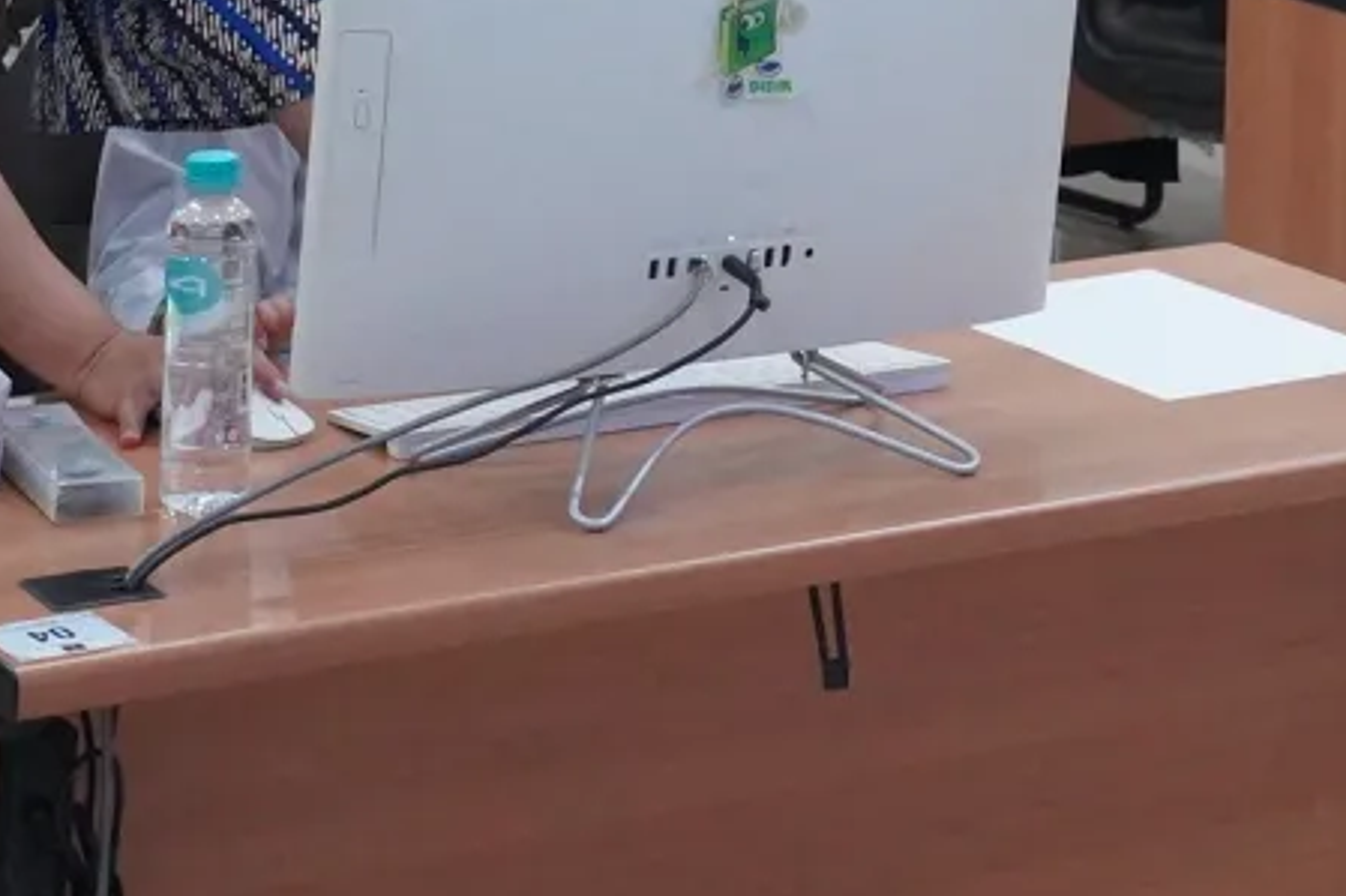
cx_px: 1310
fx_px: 5270
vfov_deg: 9.2
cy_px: -805
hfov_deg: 14.4
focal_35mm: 141
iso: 10000
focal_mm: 33
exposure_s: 1/100
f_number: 5.6
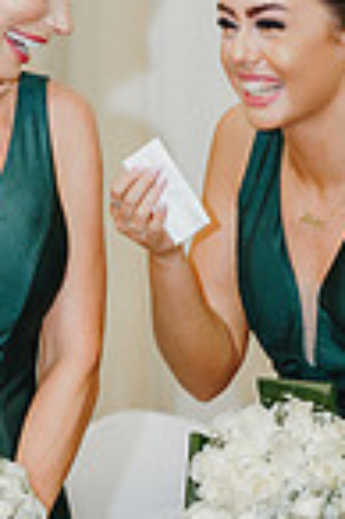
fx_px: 3328
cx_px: 181
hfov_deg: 5.9
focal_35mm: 231
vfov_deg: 8.9
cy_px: 505
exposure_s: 1/250
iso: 2000
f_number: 3.2
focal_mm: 75
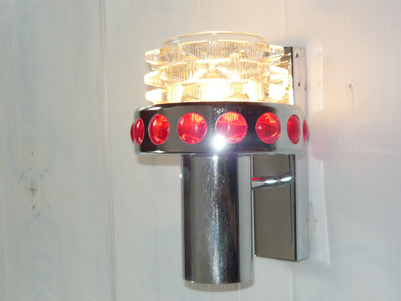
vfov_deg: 27.5
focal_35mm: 53
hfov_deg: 36.2
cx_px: 200
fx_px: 614
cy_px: 150
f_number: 2.8
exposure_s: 1/125
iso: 100
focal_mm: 5.5
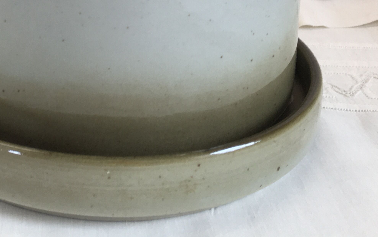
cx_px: 64
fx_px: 649
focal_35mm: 63
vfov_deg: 19.3
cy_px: -54
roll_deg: +0.5
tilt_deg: -14.2
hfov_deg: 31.4
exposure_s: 1/50
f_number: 2.2
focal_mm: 4.15
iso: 25
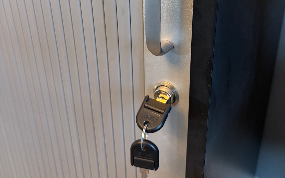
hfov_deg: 52.8
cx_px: 143
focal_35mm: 37
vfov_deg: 33.3
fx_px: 287
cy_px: 33
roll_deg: +1.0
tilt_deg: -23.3
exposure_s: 1/50
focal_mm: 5.96
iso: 250
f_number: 1.6
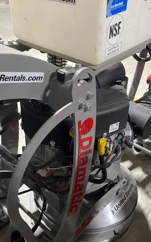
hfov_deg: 34.3
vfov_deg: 52.4
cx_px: 63
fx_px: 244
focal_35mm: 37
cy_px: 145
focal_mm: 5.1
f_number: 1.6
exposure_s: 1/60
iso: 200
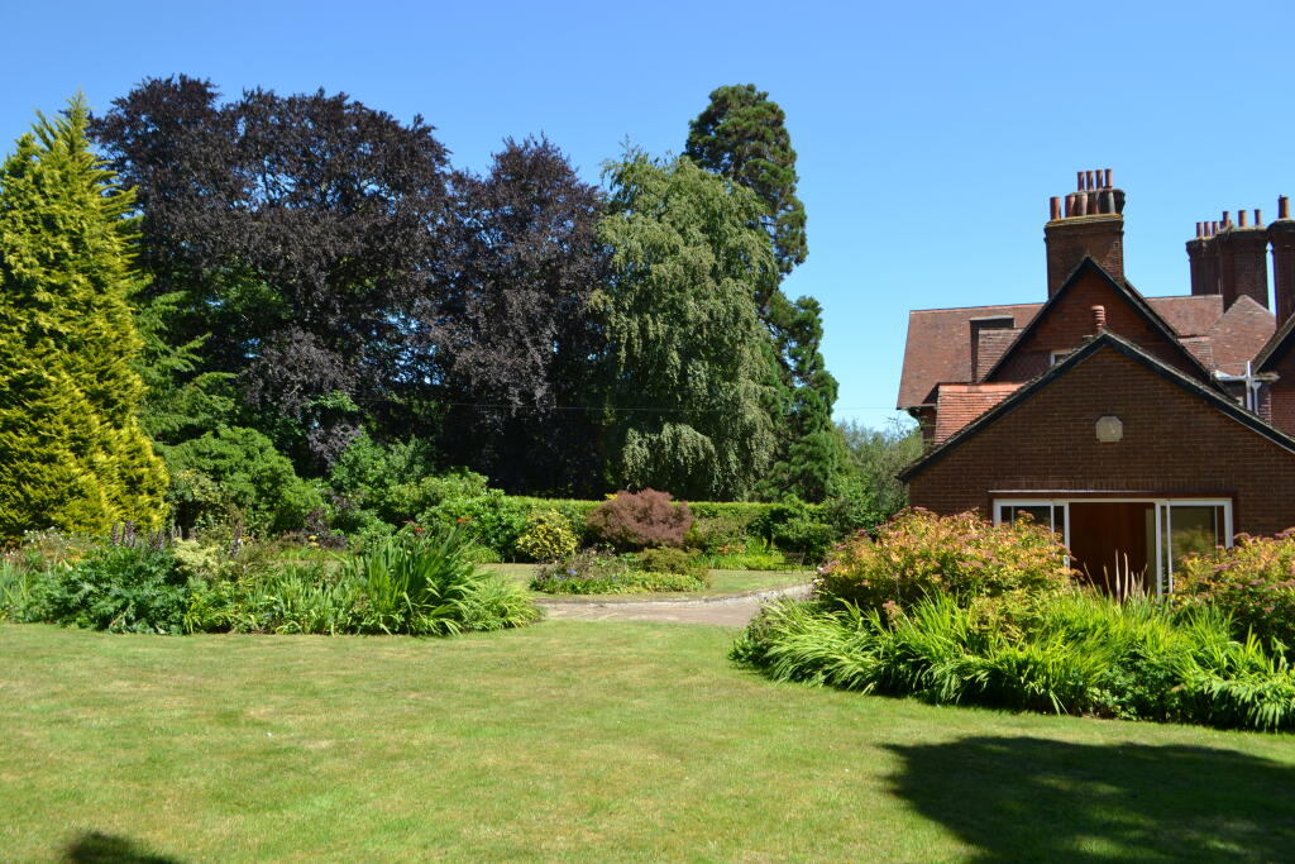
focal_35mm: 27
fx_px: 971
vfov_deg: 47.9
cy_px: 432
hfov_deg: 67.4
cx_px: 648
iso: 100
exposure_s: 1/160
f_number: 6.3
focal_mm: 18
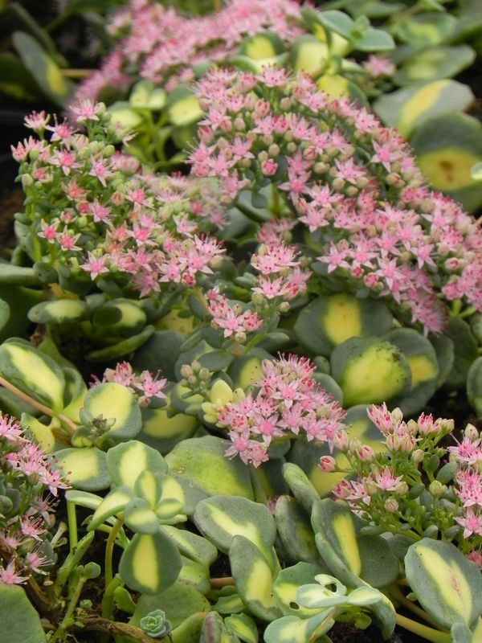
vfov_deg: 8.0
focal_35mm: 247
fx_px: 4586
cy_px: 322
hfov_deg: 6.0
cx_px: 241
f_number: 5
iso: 160
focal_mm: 44
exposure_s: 1/30
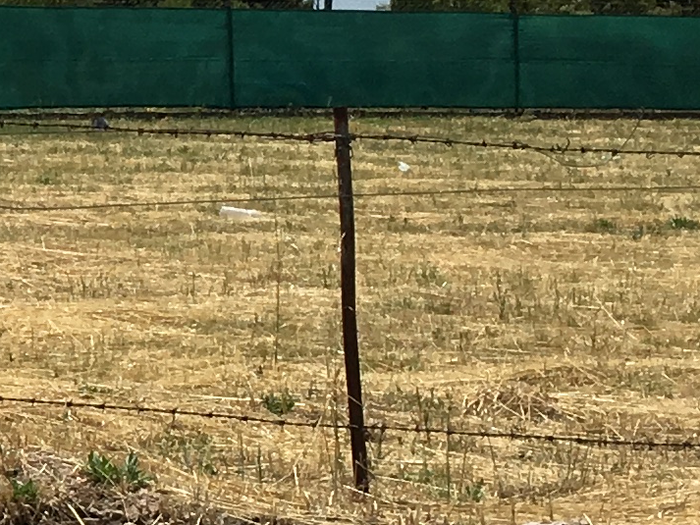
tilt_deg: +0.2
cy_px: 172
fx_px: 3317
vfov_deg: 9.0
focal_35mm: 164
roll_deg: -1.7
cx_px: -775
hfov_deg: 10.8
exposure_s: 1/2849
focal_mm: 4.15
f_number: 2.2
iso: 25
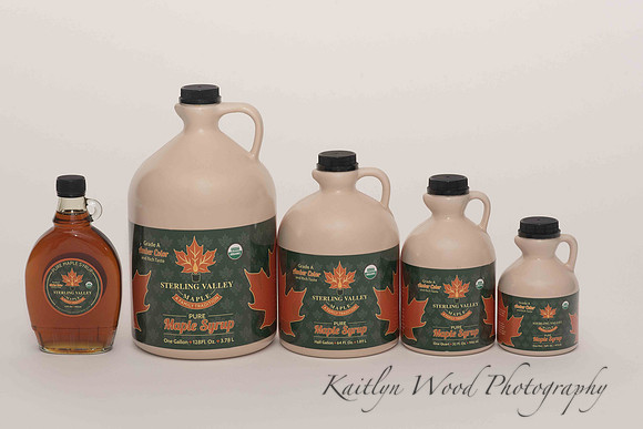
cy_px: 214
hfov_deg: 23.5
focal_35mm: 86
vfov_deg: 15.8
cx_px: 322
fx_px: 1545
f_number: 13
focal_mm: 85
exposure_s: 1/100
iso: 400
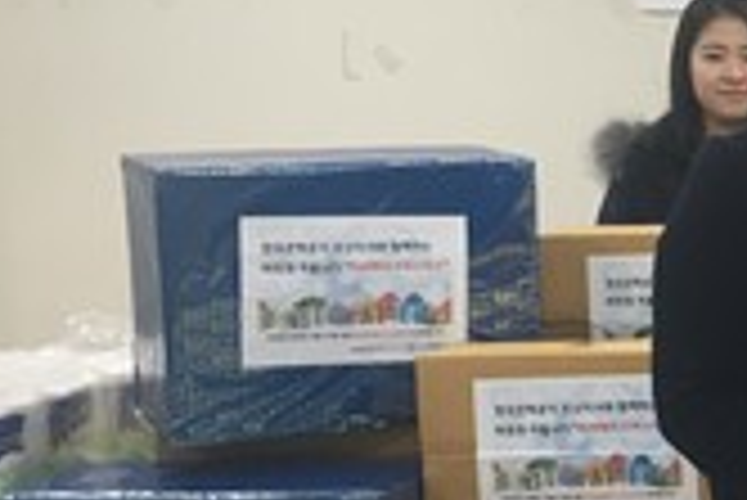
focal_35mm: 109
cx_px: 1260
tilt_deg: -6.0
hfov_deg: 16.3
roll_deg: +0.7
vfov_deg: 12.6
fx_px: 2264
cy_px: 338
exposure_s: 1/30
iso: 32
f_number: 2.2
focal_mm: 4.15
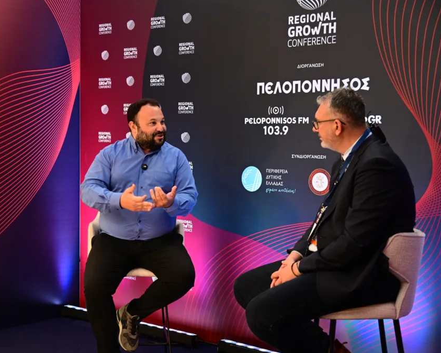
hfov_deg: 32.9
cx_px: 178
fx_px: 744
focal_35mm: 57
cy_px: 175
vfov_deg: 26.7
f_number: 4
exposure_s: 1/160
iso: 2500
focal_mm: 50
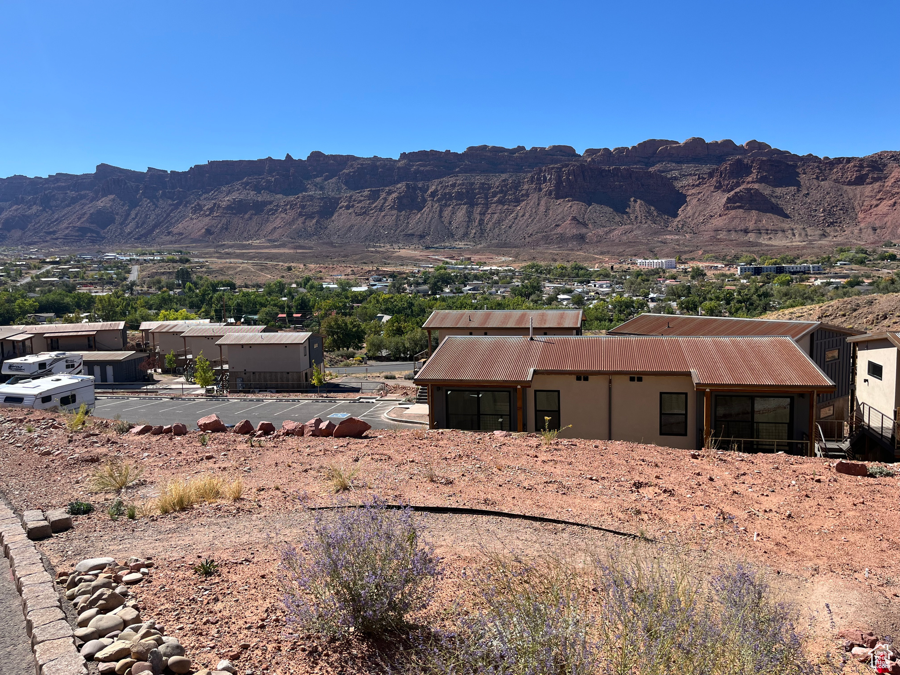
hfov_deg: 67.3
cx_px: 450
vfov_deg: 53.1
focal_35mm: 26
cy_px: 338
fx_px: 676
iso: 50
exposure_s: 1/3215
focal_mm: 5.1
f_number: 1.6
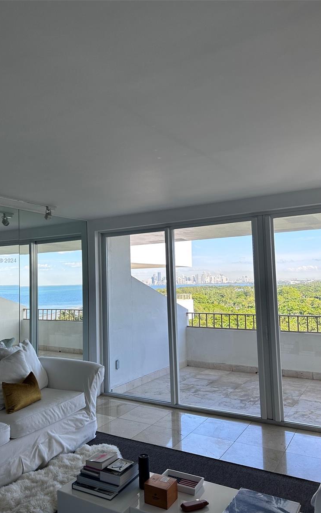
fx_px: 392
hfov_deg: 44.4
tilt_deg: +6.1
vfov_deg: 66.5
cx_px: 132
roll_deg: +1.4
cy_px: 260
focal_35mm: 28
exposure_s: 1/780
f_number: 1.5
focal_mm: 5.7
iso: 50
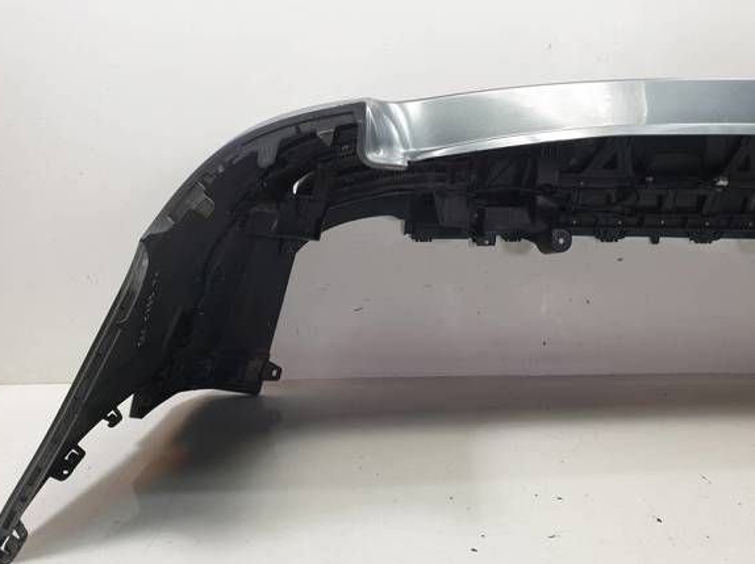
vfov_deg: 48.1
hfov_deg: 61.7
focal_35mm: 29
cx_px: 383
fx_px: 632
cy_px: 294
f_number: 2.4
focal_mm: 4.3
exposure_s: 1/100
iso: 80
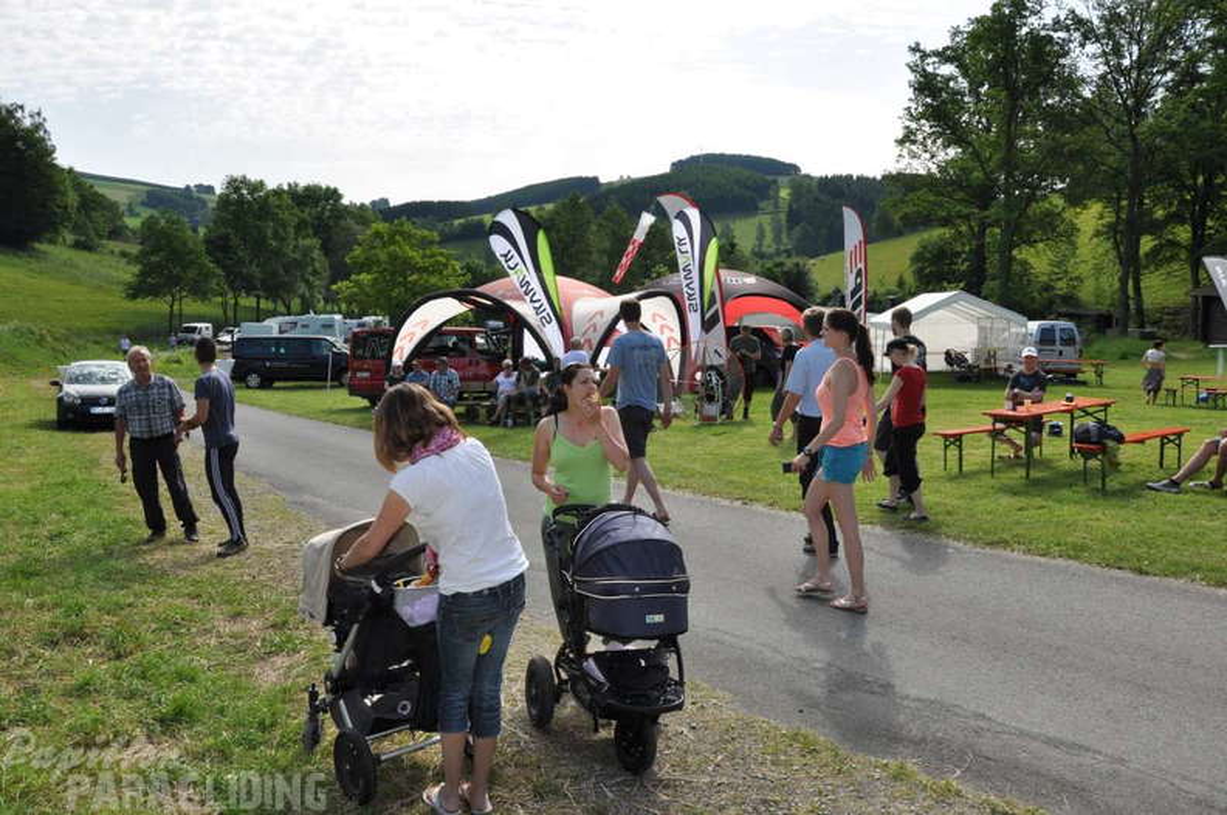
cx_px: 614
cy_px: 408
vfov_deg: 47.8
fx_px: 919
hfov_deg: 67.4
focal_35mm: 27
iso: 200
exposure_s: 1/200
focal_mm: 18
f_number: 11
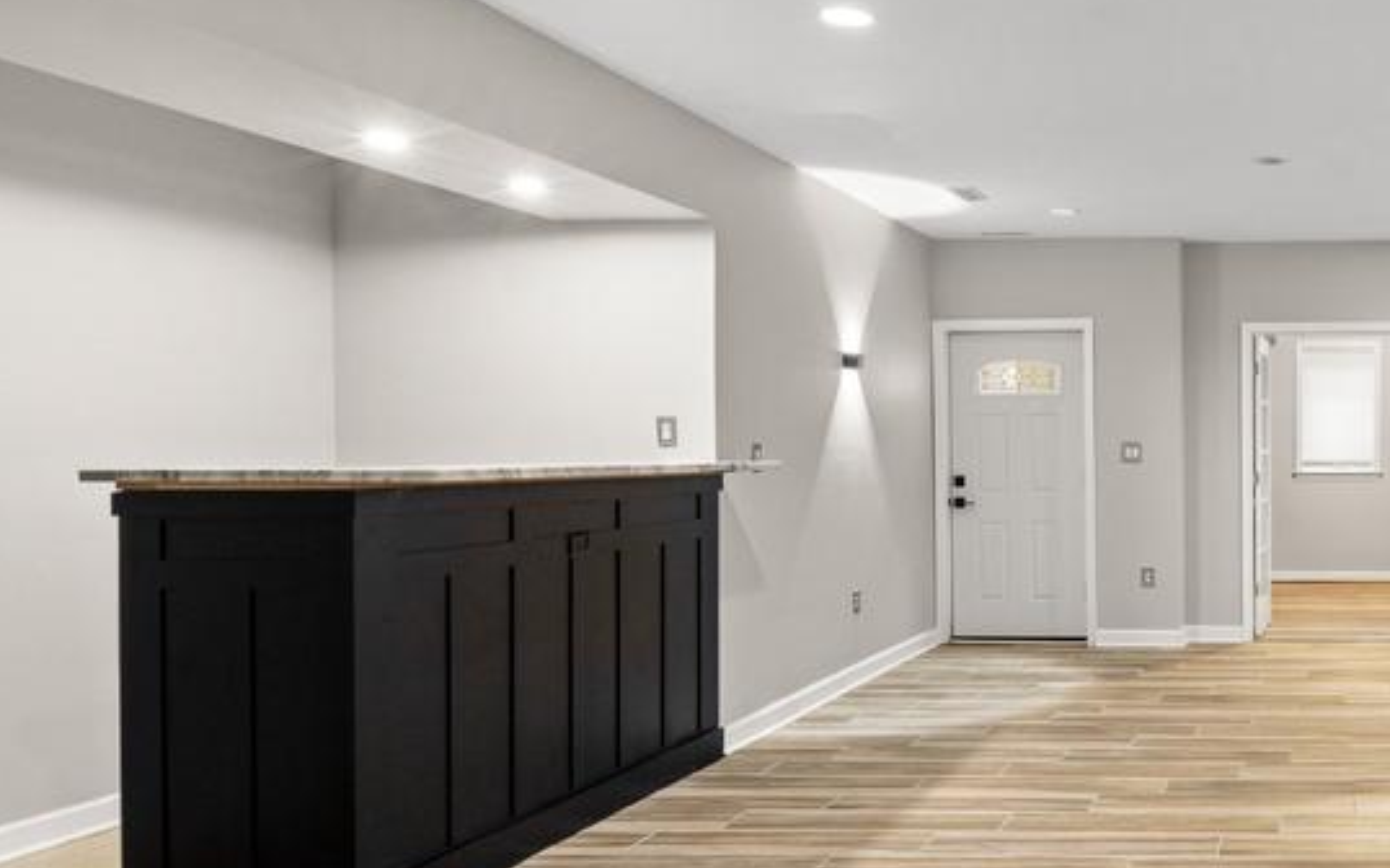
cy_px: 451
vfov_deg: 38.3
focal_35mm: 33
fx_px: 1250
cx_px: 1312
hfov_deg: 49.9
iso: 640
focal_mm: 17
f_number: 5.6
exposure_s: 1/50
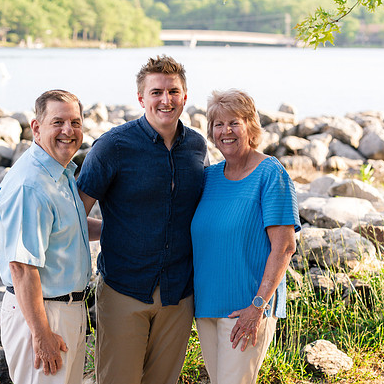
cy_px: 192
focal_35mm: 109
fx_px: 1368
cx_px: 164
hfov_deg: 16.0
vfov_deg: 16.0
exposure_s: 1/500
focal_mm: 85
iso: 800
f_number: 4.5
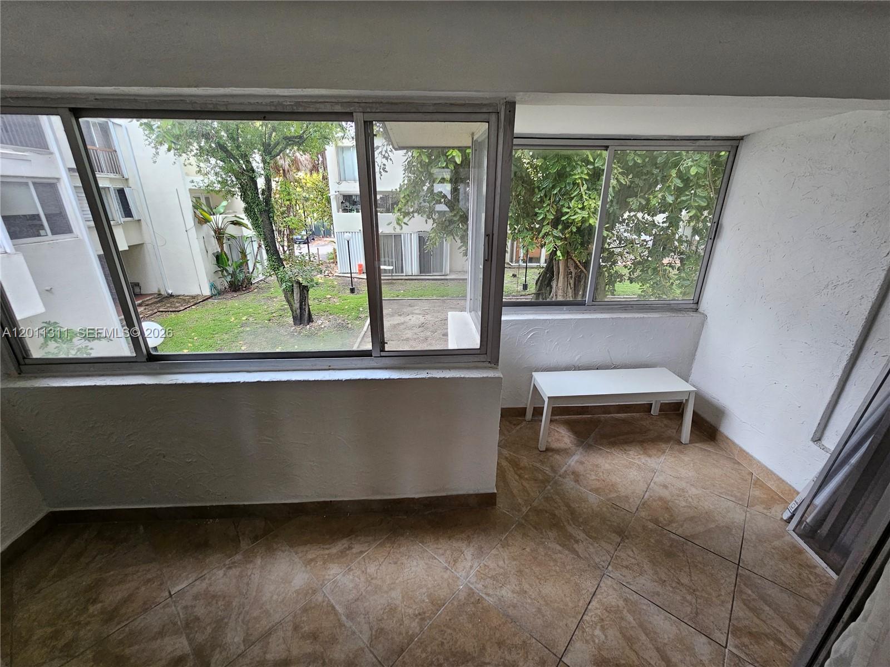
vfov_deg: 89.9
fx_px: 334
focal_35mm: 13
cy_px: 334
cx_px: 445
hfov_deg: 106.2
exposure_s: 1/77
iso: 125
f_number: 2.2
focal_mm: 2.2
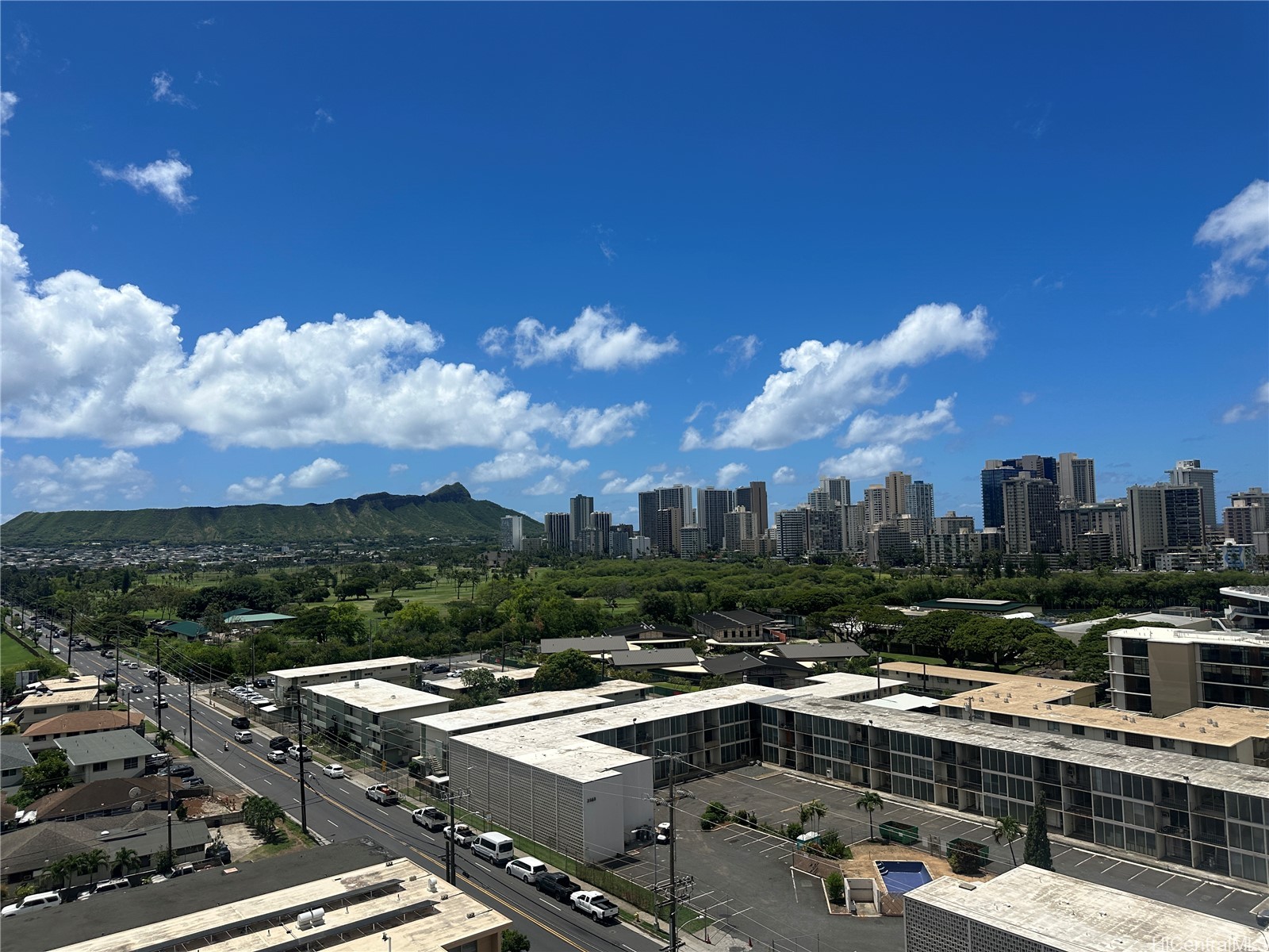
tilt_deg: +3.8
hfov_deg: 71.6
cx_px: 634
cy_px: 476
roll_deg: +0.9
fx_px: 880
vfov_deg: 56.8
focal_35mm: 24
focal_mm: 6.86
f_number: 1.78
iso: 80
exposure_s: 1/8929
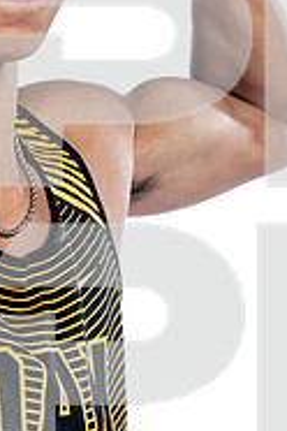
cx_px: -115
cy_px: 68
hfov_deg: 6.6
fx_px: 2451
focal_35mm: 205
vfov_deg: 10.0
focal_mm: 60
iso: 100
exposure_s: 1/250
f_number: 5.6
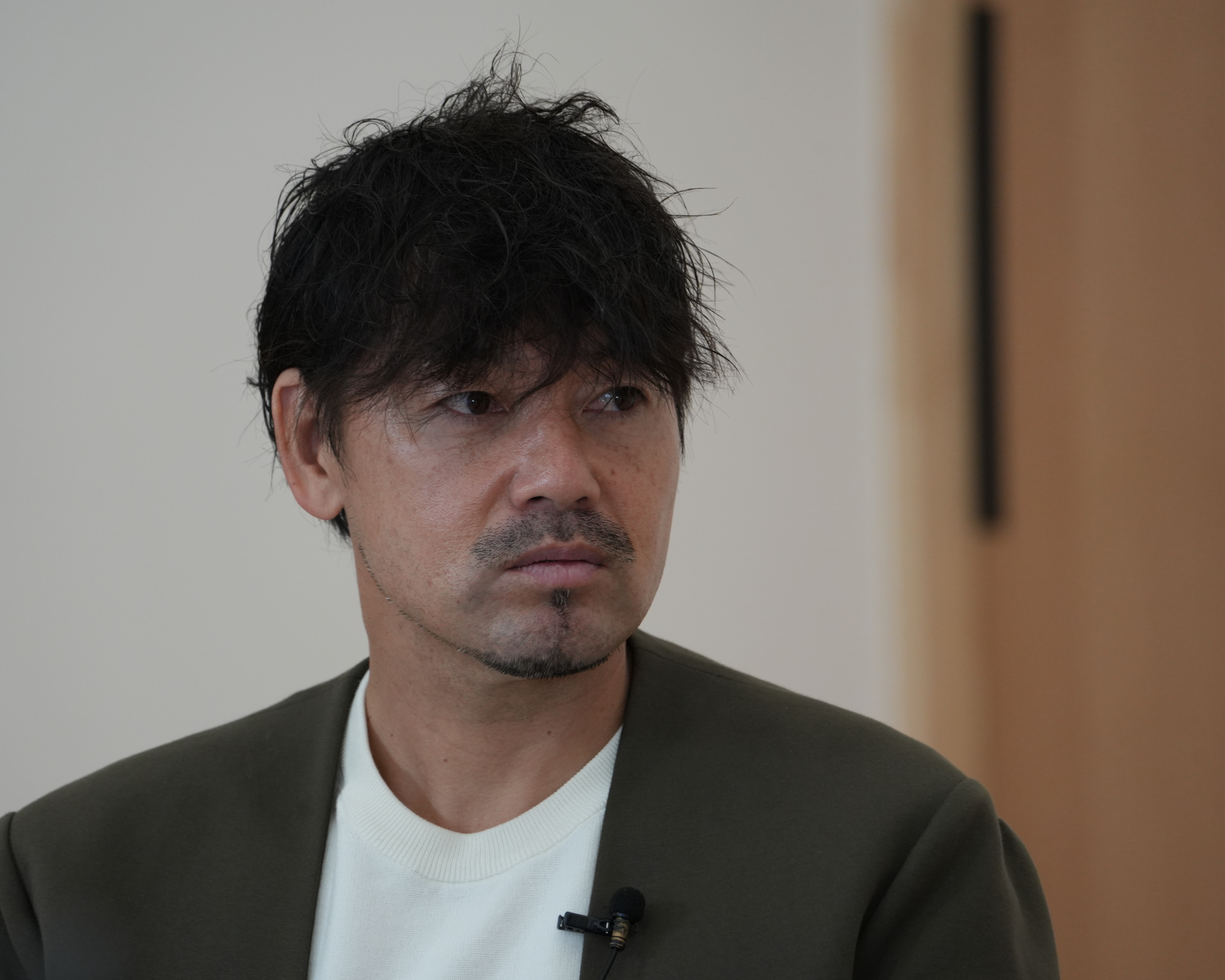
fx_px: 11348
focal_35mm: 313
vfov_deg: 4.9
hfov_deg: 6.2
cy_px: 490
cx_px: 558
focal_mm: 277
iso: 1600
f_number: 6.3
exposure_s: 1/200
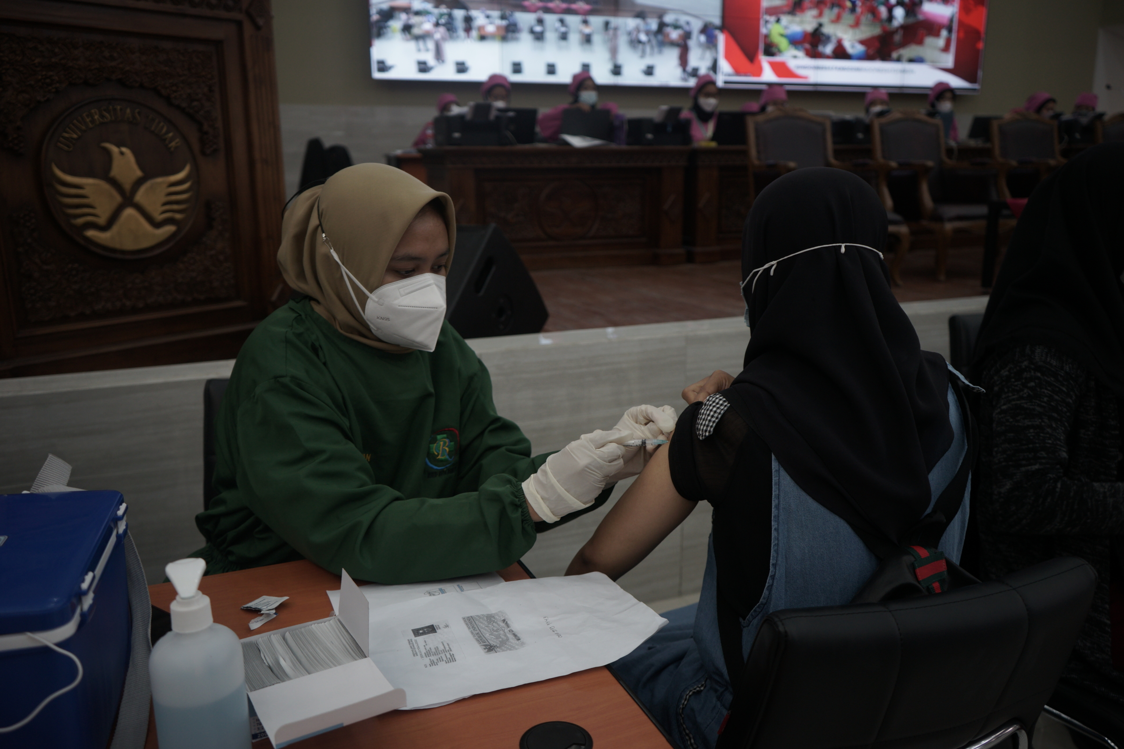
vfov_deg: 45.0
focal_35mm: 29
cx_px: 562
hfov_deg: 63.7
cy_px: 374
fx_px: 905
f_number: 3.5
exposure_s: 1/100
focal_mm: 29
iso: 500
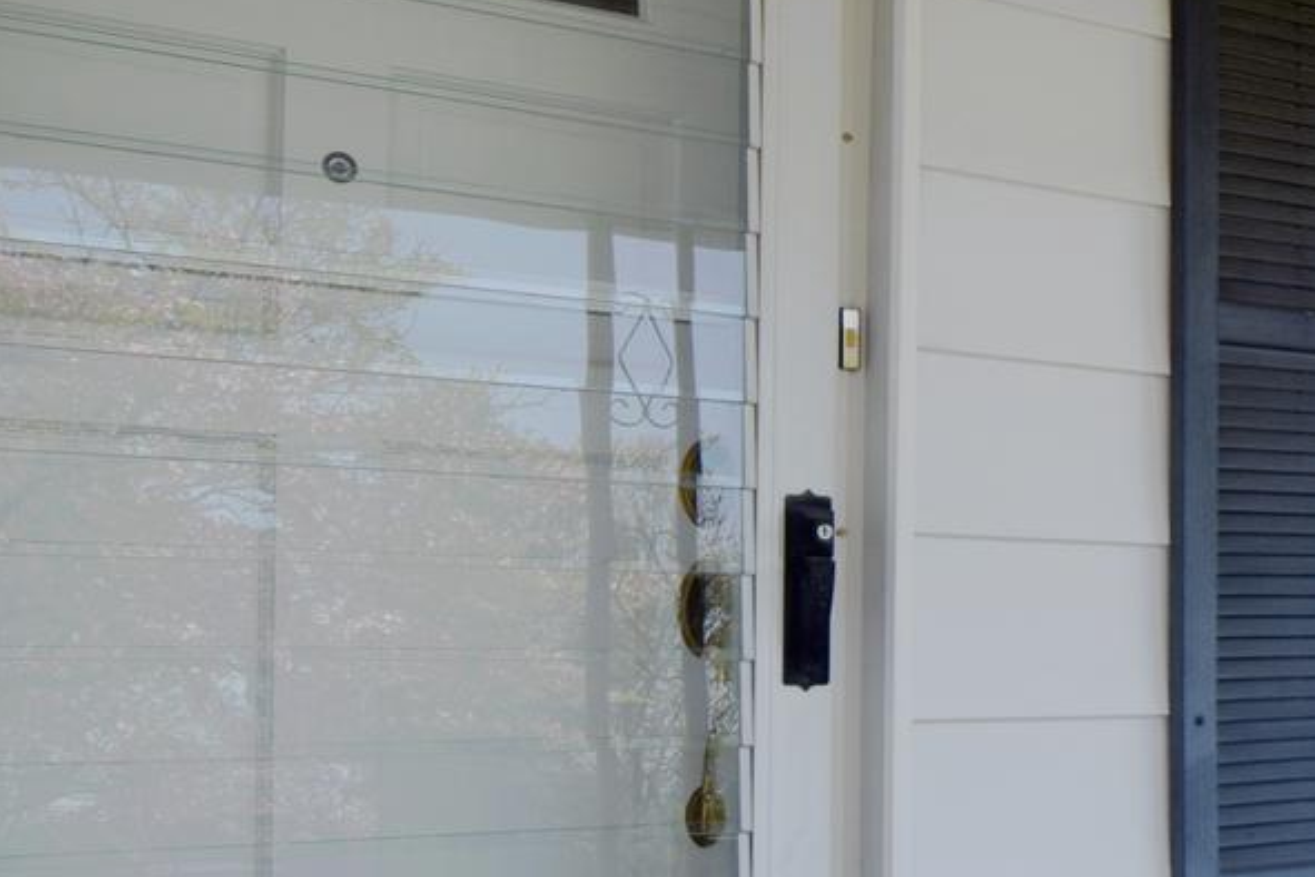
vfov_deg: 25.8
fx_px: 1899
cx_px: 1486
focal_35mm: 52
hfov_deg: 32.9
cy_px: 598
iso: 250
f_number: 8
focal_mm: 10
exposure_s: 1/250
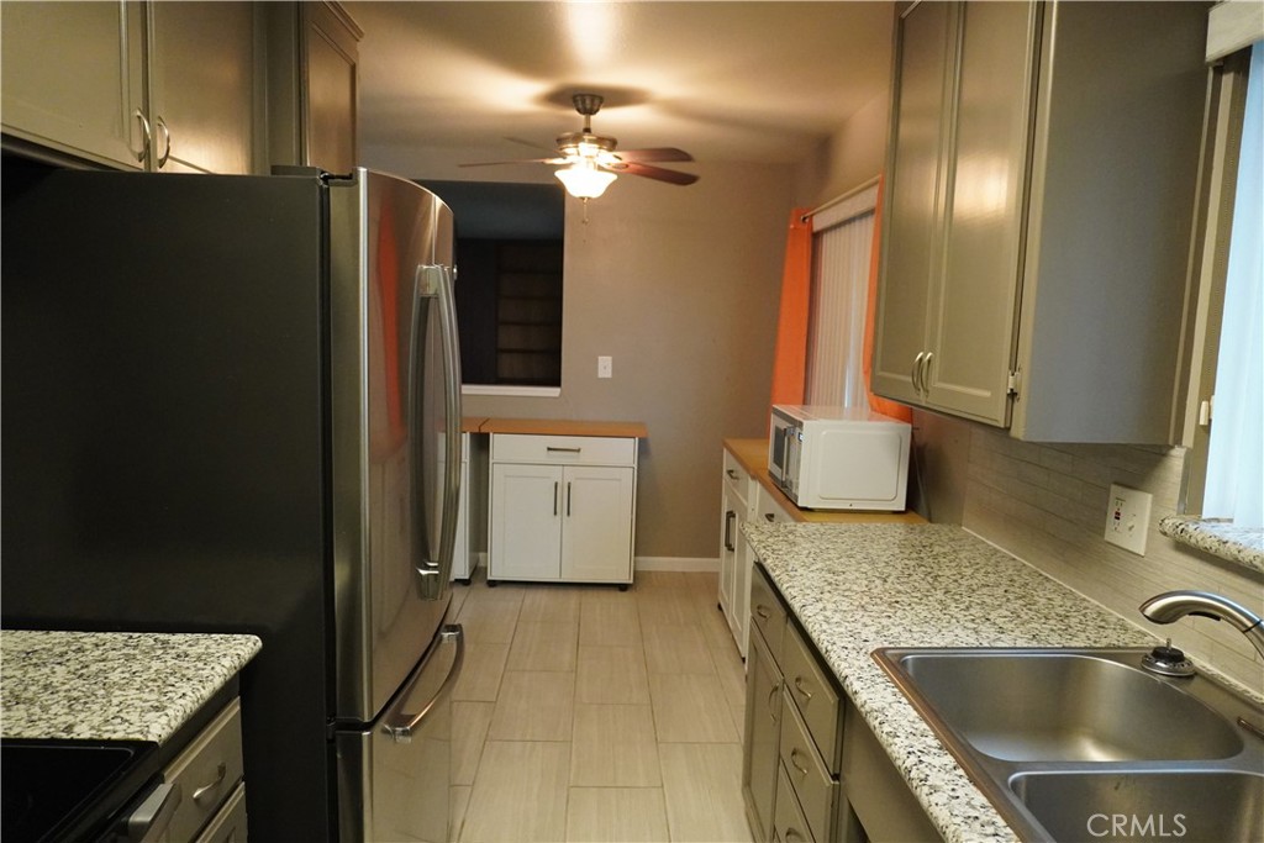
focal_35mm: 24
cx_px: 632
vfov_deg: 53.1
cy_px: 422
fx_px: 843
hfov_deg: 73.7
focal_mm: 16
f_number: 3.5
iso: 4000
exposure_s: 1/160
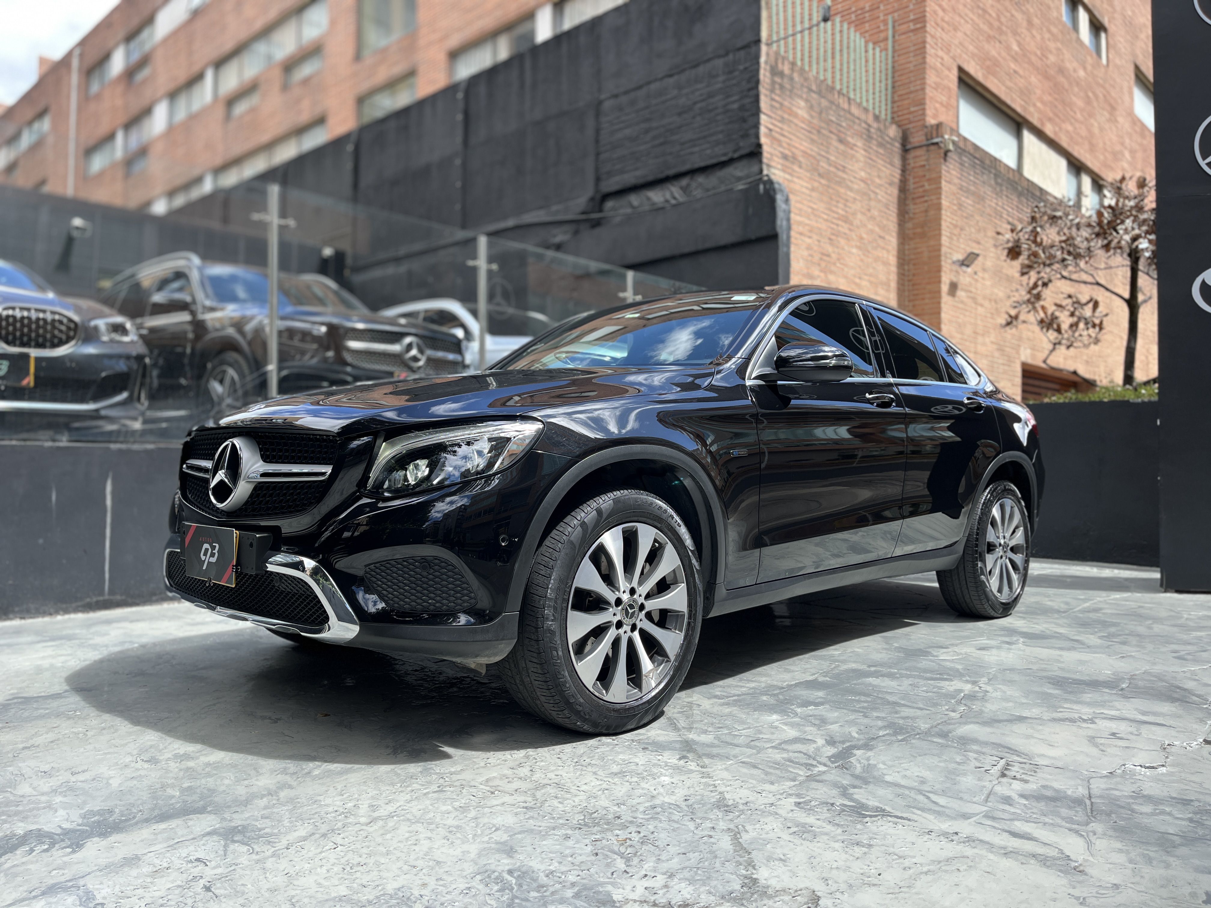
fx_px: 910
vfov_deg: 53.1
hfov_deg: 67.3
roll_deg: +0.0
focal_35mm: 26
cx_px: 606
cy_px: 454
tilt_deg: +0.8
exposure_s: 1/598
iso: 50
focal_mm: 5.1
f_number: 1.6
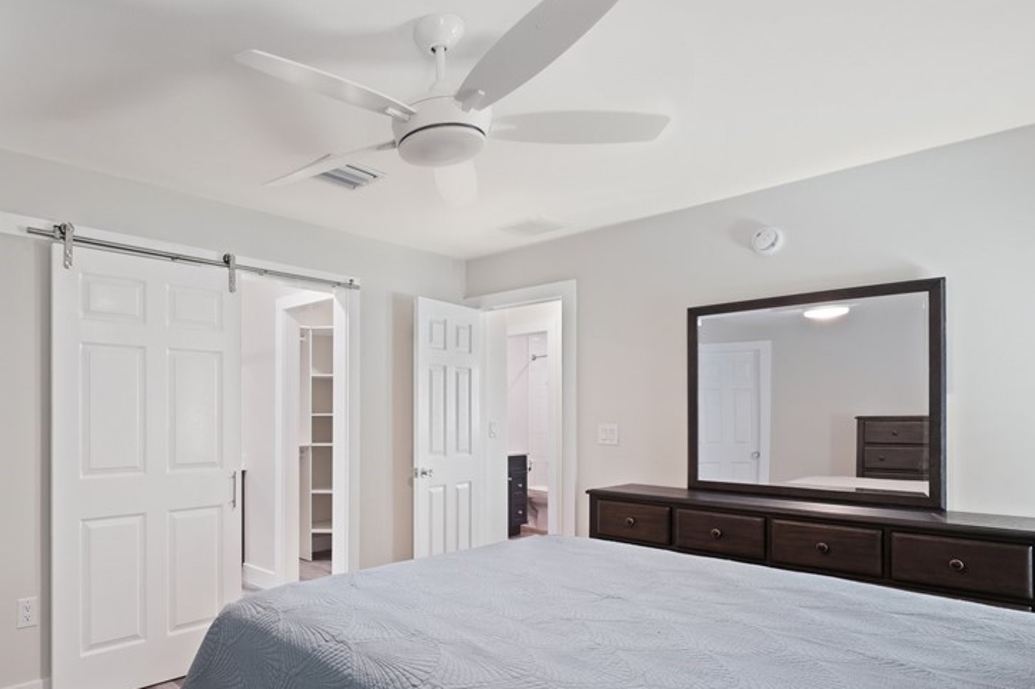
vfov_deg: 58.9
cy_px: 418
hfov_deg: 79.1
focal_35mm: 21
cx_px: 363
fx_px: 603
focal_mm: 14
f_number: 8
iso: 400
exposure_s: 1/6
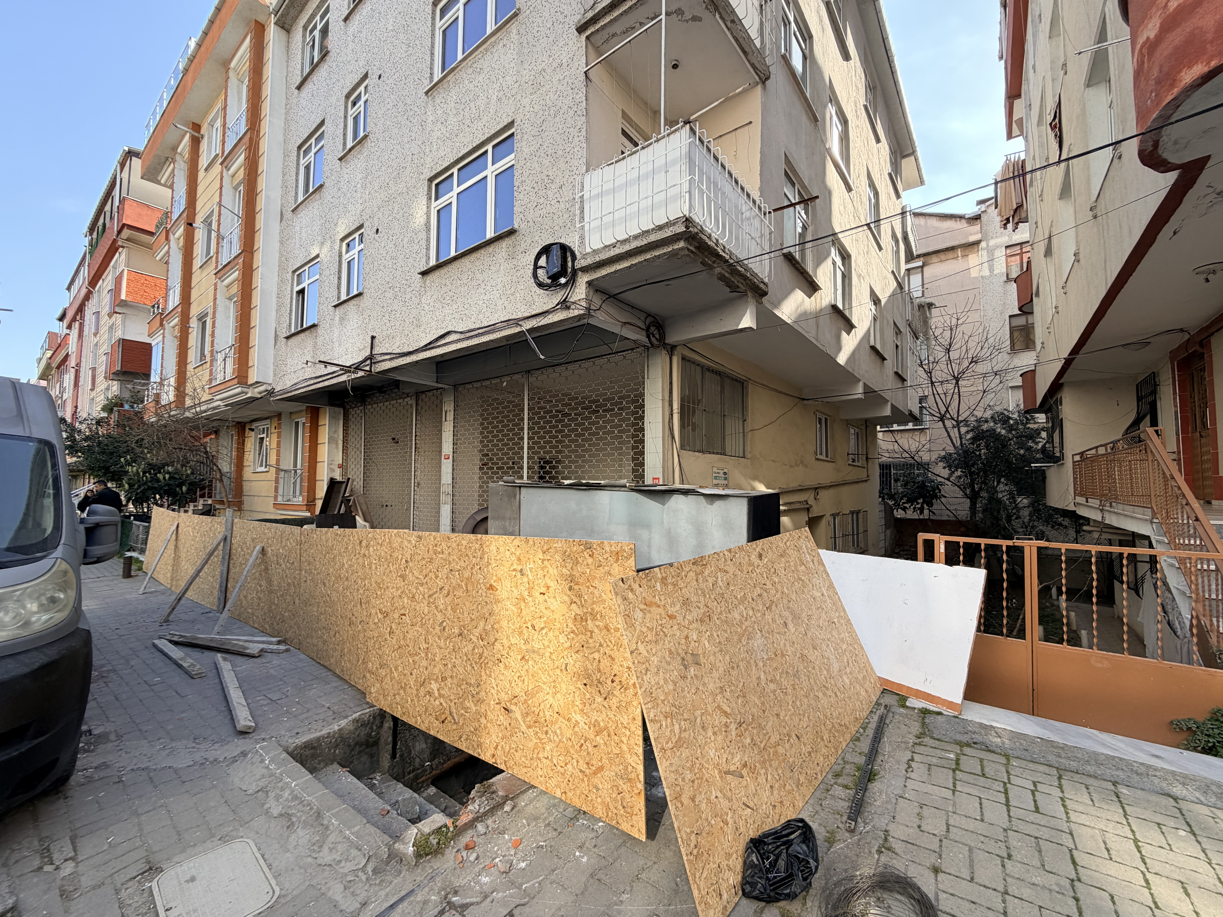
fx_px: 495
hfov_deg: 102.1
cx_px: 612
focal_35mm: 14
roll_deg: -1.0
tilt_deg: +6.6
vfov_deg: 85.7
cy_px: 458
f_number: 2.2
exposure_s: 1/502
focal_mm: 2.22
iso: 64
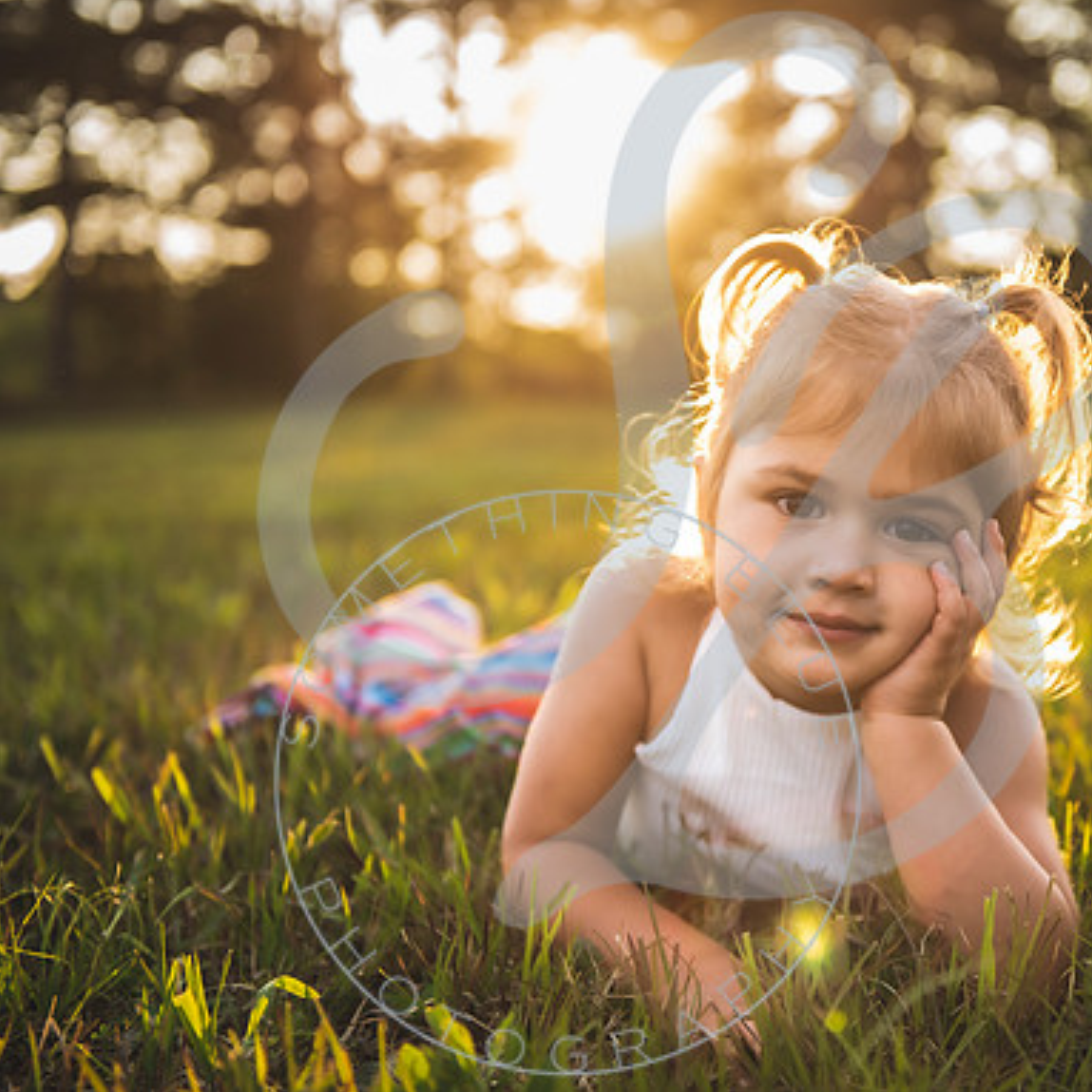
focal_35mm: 58
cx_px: 710
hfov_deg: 29.4
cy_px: 543
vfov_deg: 29.6
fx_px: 2070
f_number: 2.8
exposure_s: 1/200
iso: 100
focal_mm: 45
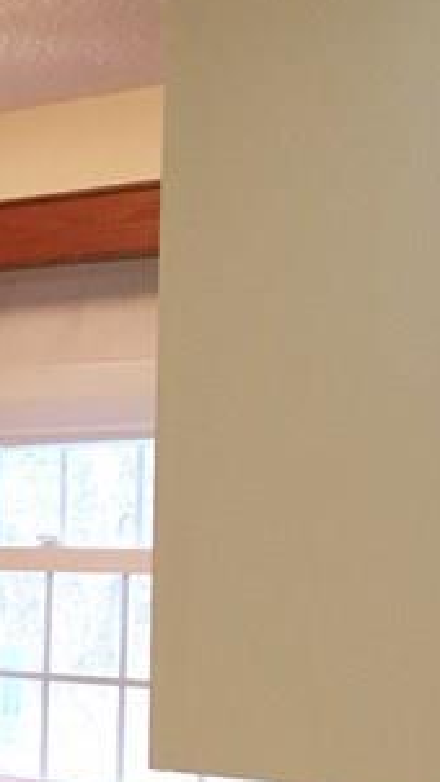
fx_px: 2218
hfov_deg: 10.1
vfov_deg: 19.7
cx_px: -544
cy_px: 645
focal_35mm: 107
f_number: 2.2
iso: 100
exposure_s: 1/30
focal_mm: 4.15
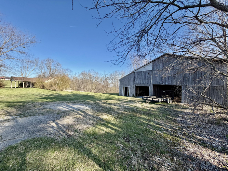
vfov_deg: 85.7
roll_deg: -1.5
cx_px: 114
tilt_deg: +0.7
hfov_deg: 102.1
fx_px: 92
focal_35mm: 14
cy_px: 86
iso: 40
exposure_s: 1/686
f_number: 2.2
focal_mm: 2.22
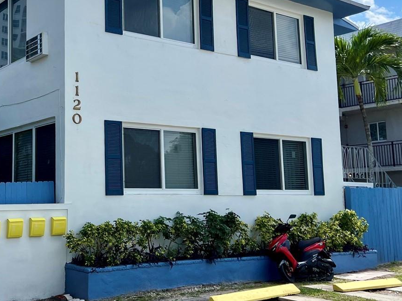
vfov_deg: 30.1
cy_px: 119
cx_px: 113
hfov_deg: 38.9
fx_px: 557
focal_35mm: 48
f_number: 1.5
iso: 50
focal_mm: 5.7
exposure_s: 1/5076
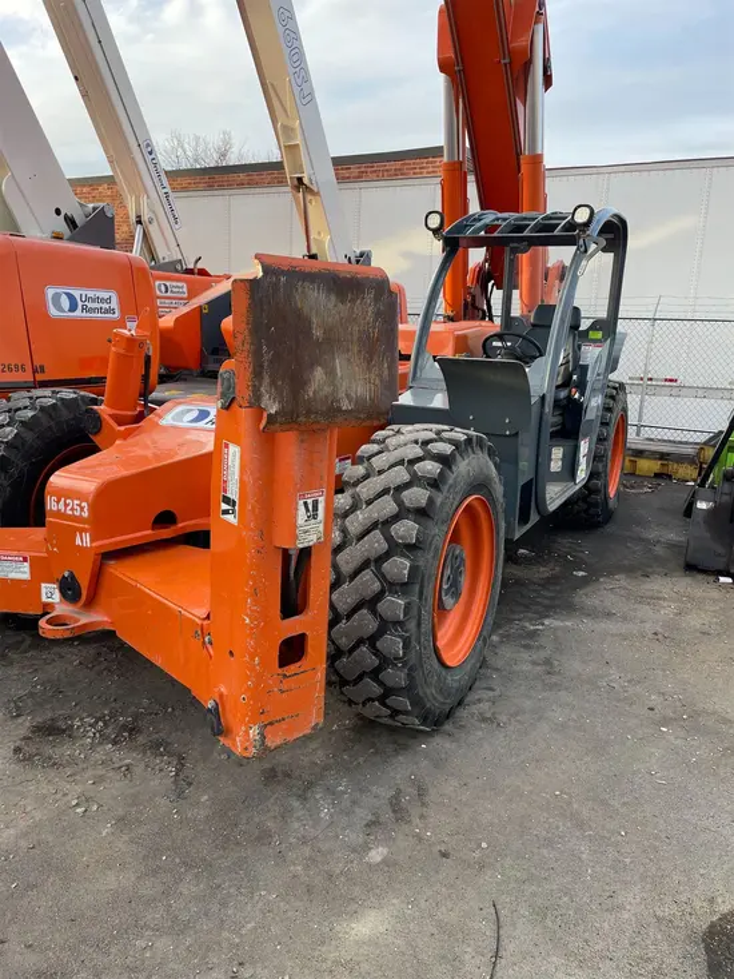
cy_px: 490
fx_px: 735
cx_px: 367
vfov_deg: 67.3
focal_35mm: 26
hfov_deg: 53.1
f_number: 1.6
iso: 32
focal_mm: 4.2
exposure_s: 1/271
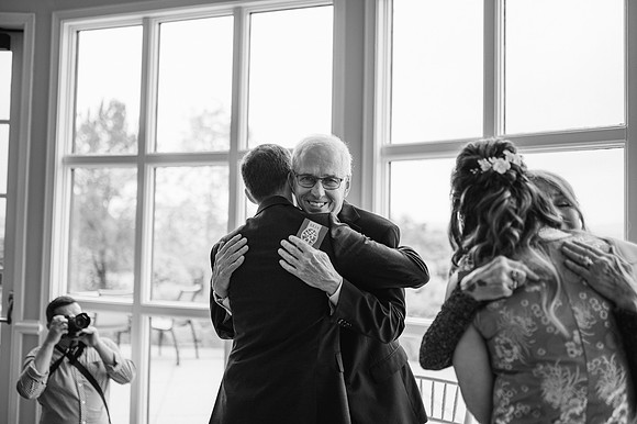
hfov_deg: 54.5
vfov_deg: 37.8
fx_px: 619
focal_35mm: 35
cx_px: 318
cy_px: 212
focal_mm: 35
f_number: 1.4
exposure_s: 1/1600
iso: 100
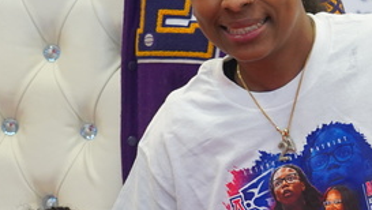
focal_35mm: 224
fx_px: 2211
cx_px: 225
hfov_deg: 9.6
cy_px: 188
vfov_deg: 5.4
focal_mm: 57
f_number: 4
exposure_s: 1/160
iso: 2500
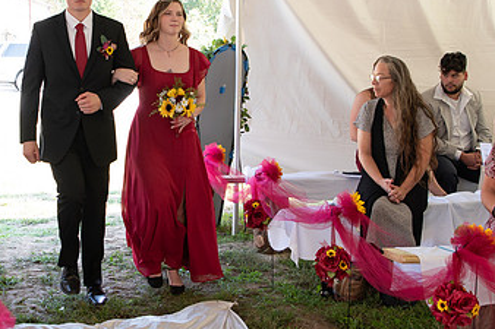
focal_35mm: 59
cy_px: 138
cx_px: 141
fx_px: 811
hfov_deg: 33.4
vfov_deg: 22.9
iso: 320
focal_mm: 24
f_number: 3.2
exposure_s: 1/200
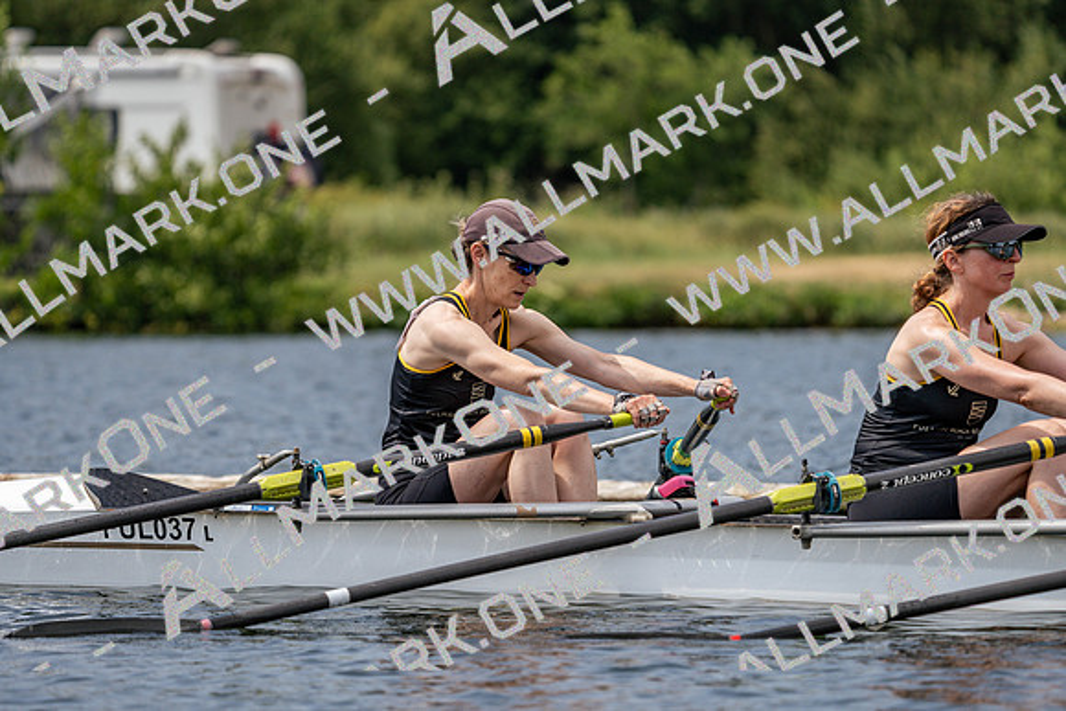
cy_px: 356
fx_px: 8678
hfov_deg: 7.0
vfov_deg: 4.7
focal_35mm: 293
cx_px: 533
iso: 250
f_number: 5.6
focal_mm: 293
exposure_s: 1/1600
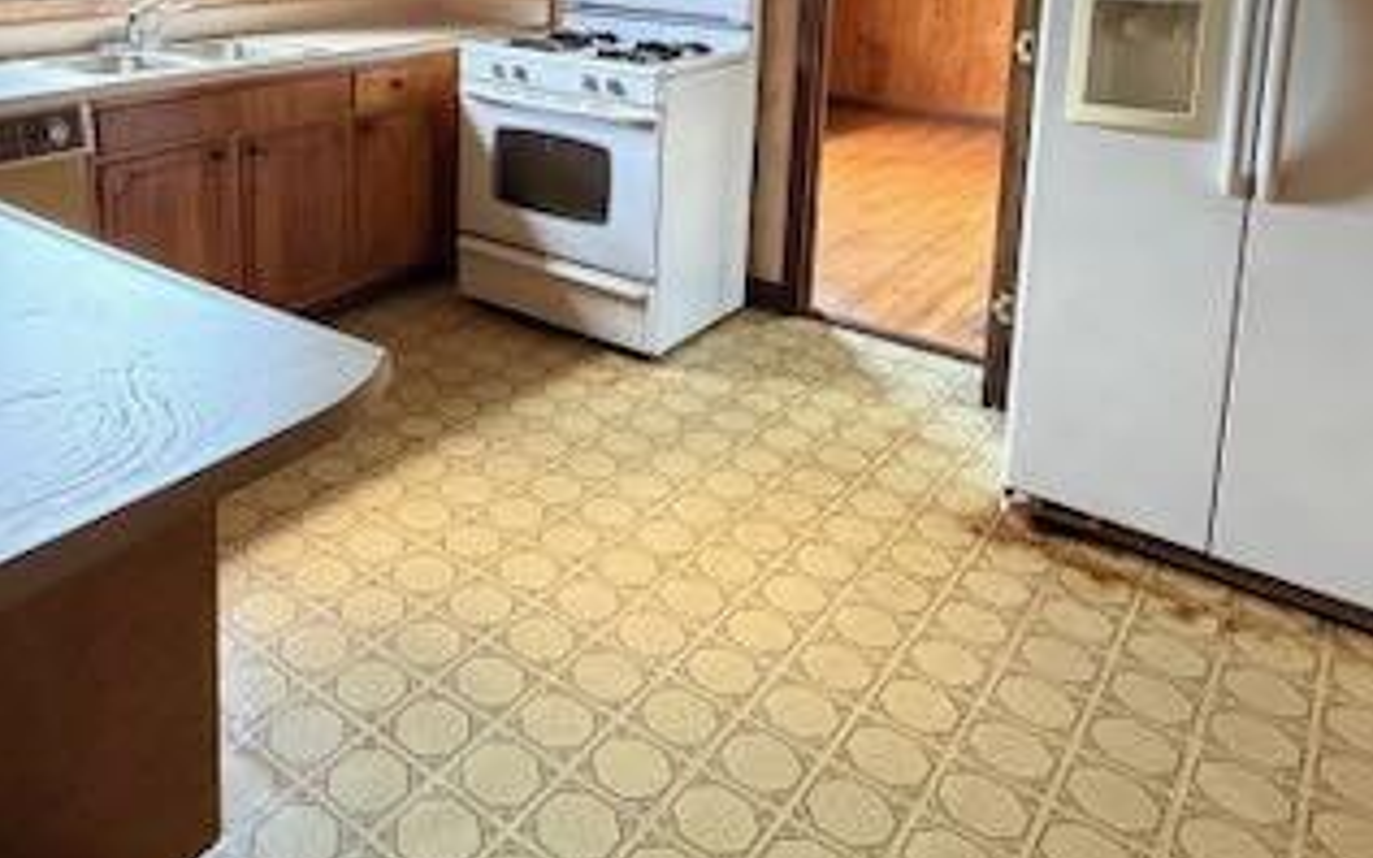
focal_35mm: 30
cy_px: 56
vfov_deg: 38.4
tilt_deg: -7.6
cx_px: 476
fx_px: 1122
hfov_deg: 61.6
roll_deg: +0.2
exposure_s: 1/60
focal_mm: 2.22
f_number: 2.2
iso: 500
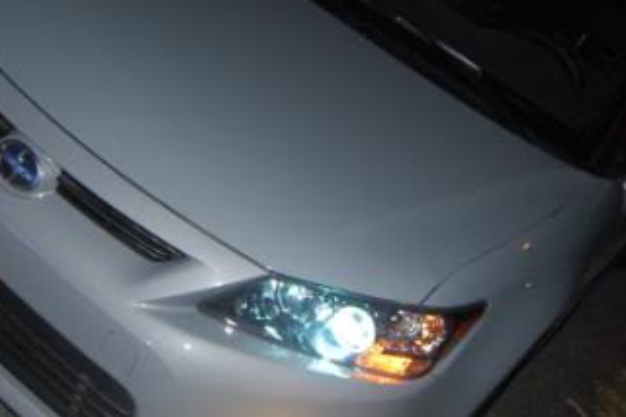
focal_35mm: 54
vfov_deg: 25.0
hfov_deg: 36.8
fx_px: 938
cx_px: 256
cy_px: 184
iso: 400
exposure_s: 1/60
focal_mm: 18
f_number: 3.5
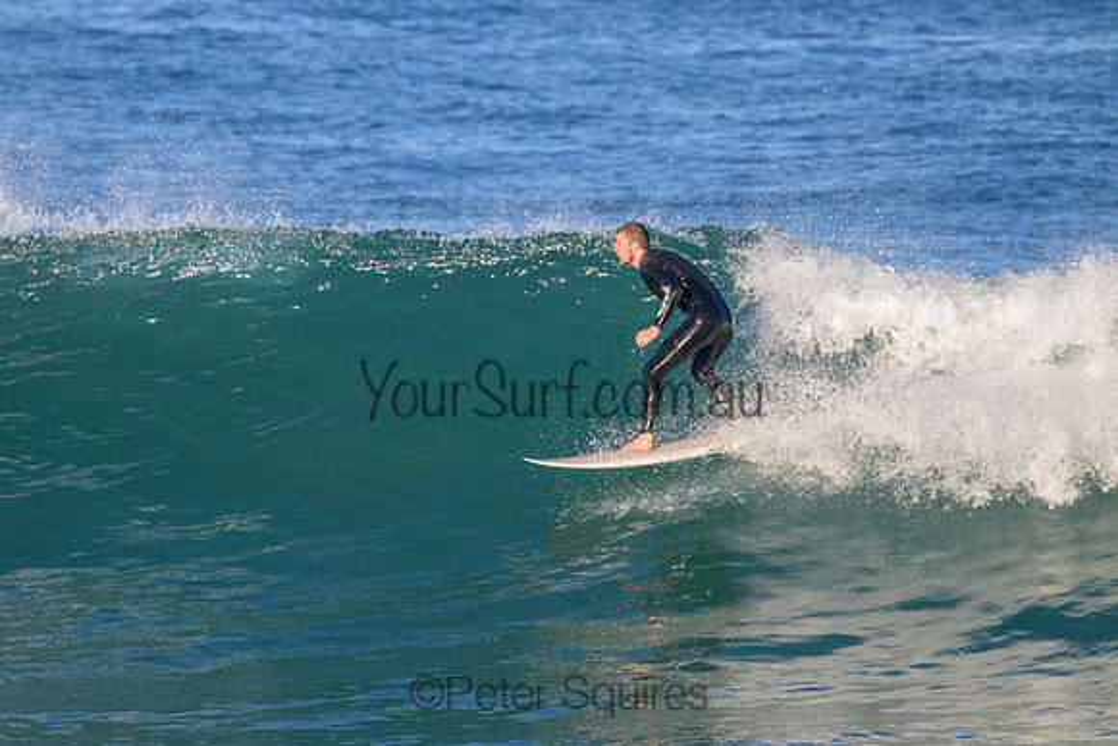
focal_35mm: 800
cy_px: 373
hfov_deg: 2.6
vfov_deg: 1.7
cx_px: 559
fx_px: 24849
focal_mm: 800
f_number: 11
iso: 1800
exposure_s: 1/2000
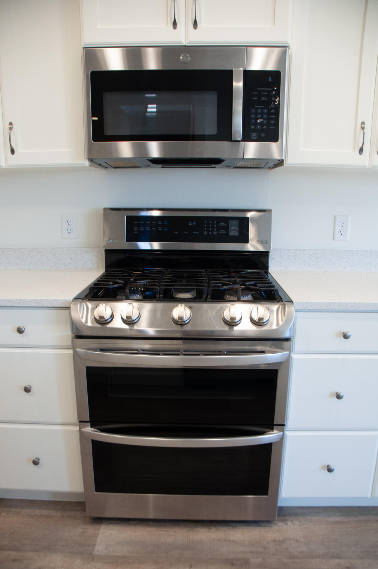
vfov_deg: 67.4
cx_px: 189
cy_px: 284
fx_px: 426
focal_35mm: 27
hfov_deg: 47.8
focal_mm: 18
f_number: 3.5
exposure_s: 1/125
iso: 800
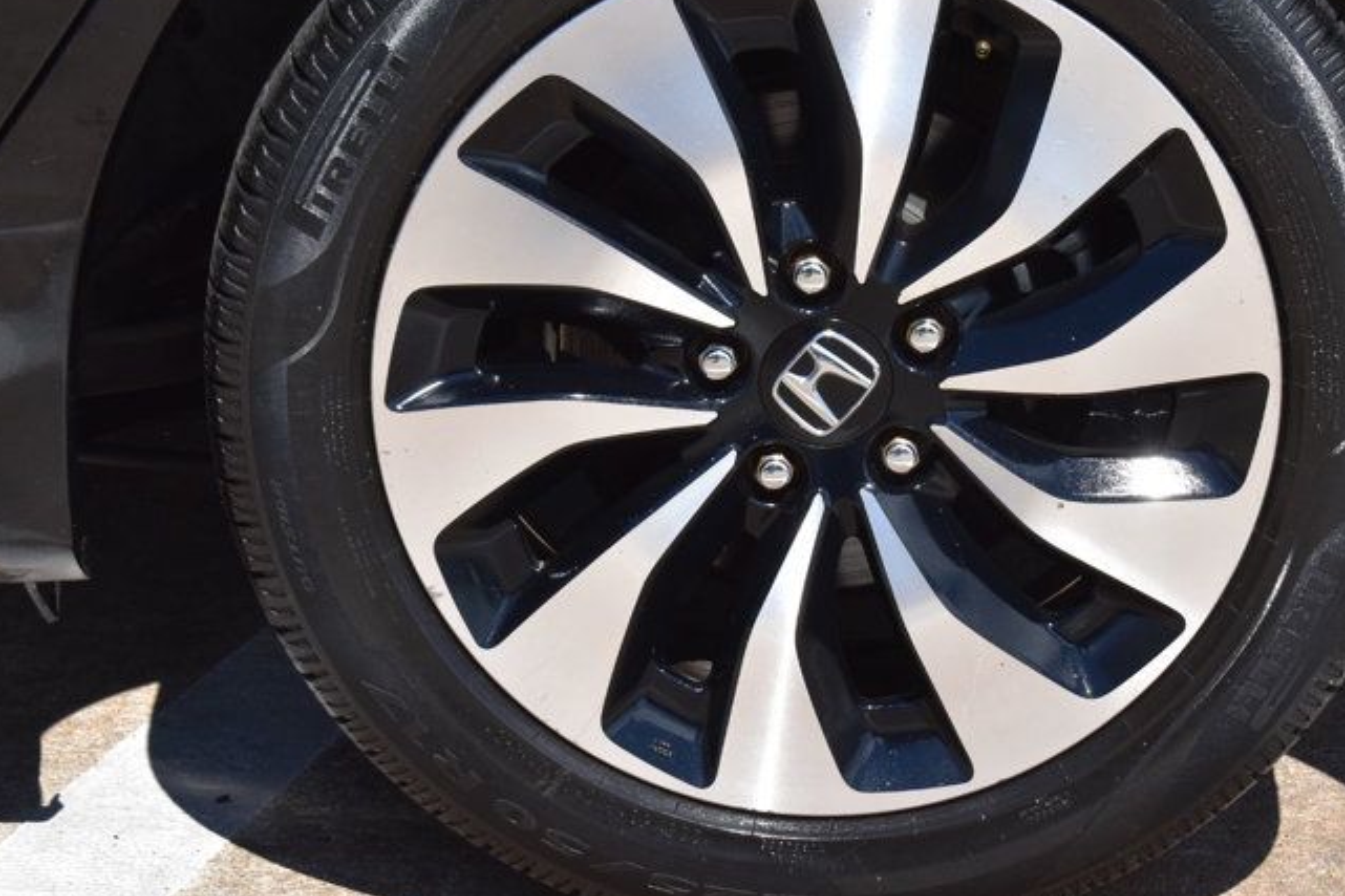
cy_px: 384
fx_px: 4923
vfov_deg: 10.4
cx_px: 791
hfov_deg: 15.5
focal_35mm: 132
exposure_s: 1/400
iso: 400
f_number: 11
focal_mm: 55
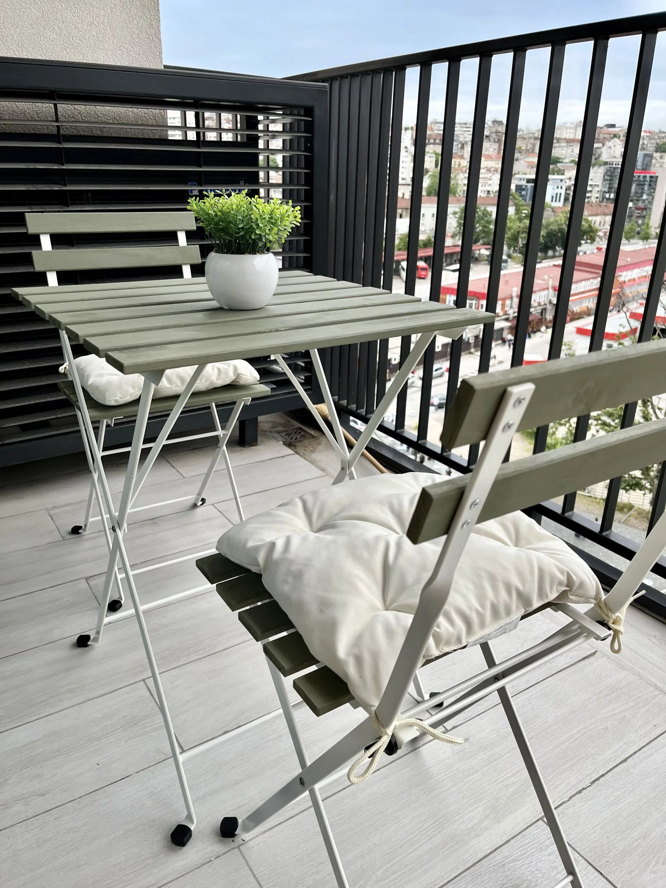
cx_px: 333
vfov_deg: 67.3
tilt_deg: -20.3
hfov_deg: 53.1
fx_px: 667
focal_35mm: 26
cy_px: 444
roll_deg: -1.9
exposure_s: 1/122
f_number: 1.6
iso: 40
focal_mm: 5.1
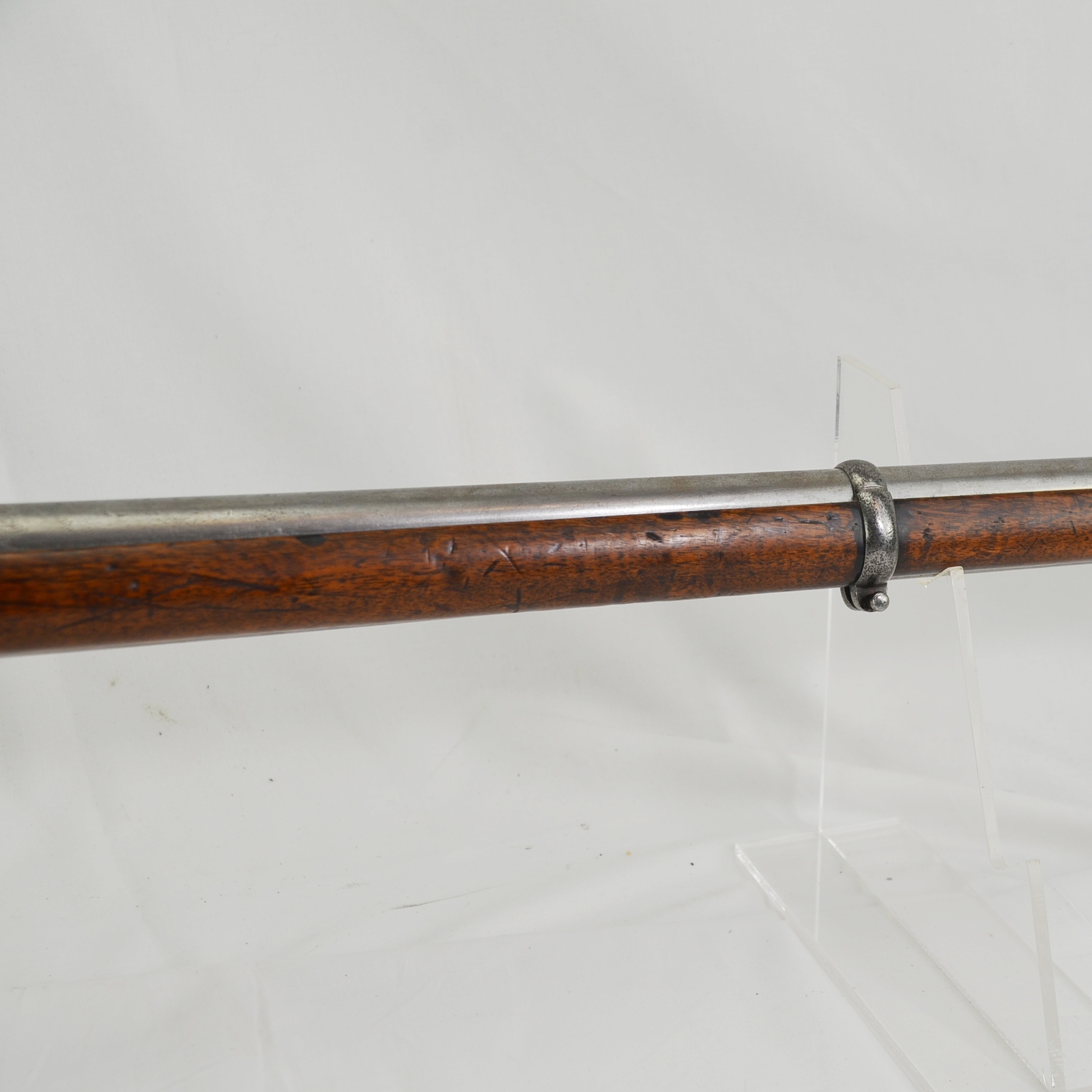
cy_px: 550
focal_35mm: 62
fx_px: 2213
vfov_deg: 27.7
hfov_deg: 27.4
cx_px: 810
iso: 220
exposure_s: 1/125
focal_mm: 32
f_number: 5.6
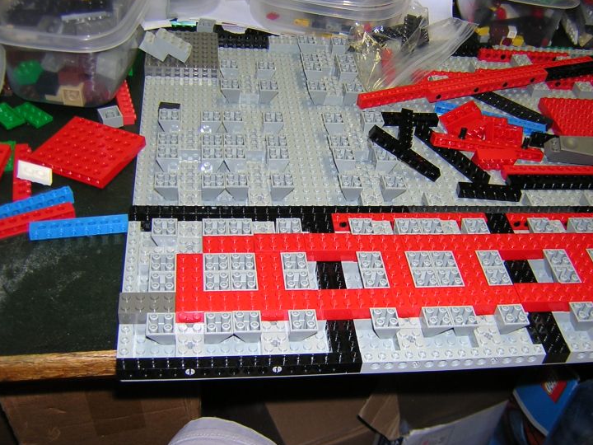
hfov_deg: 46.8
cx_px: 316
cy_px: 200
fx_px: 685
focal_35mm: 40
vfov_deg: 35.9
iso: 100
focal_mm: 4.7
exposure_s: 1/60.1
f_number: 2.6
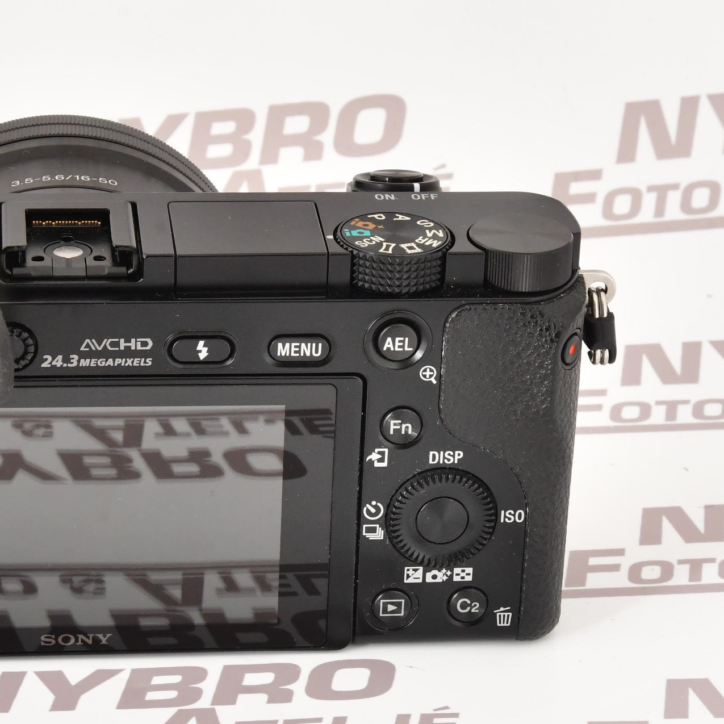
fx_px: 1514
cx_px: 194
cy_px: 361
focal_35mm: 64
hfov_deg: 26.6
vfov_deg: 26.9
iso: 1600
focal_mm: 50
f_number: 13
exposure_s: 1/125
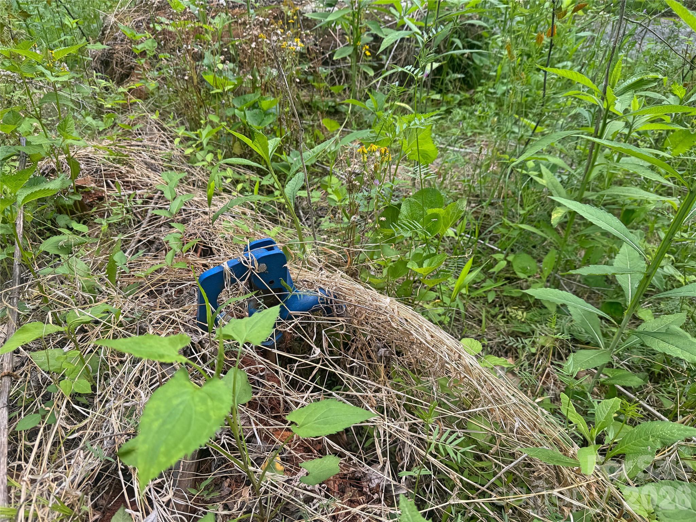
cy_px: 261
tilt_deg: -43.7
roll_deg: +1.4
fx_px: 483
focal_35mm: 24
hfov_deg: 71.6
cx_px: 348
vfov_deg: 56.8
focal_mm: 6.76
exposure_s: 1/350
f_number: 1.78
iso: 80
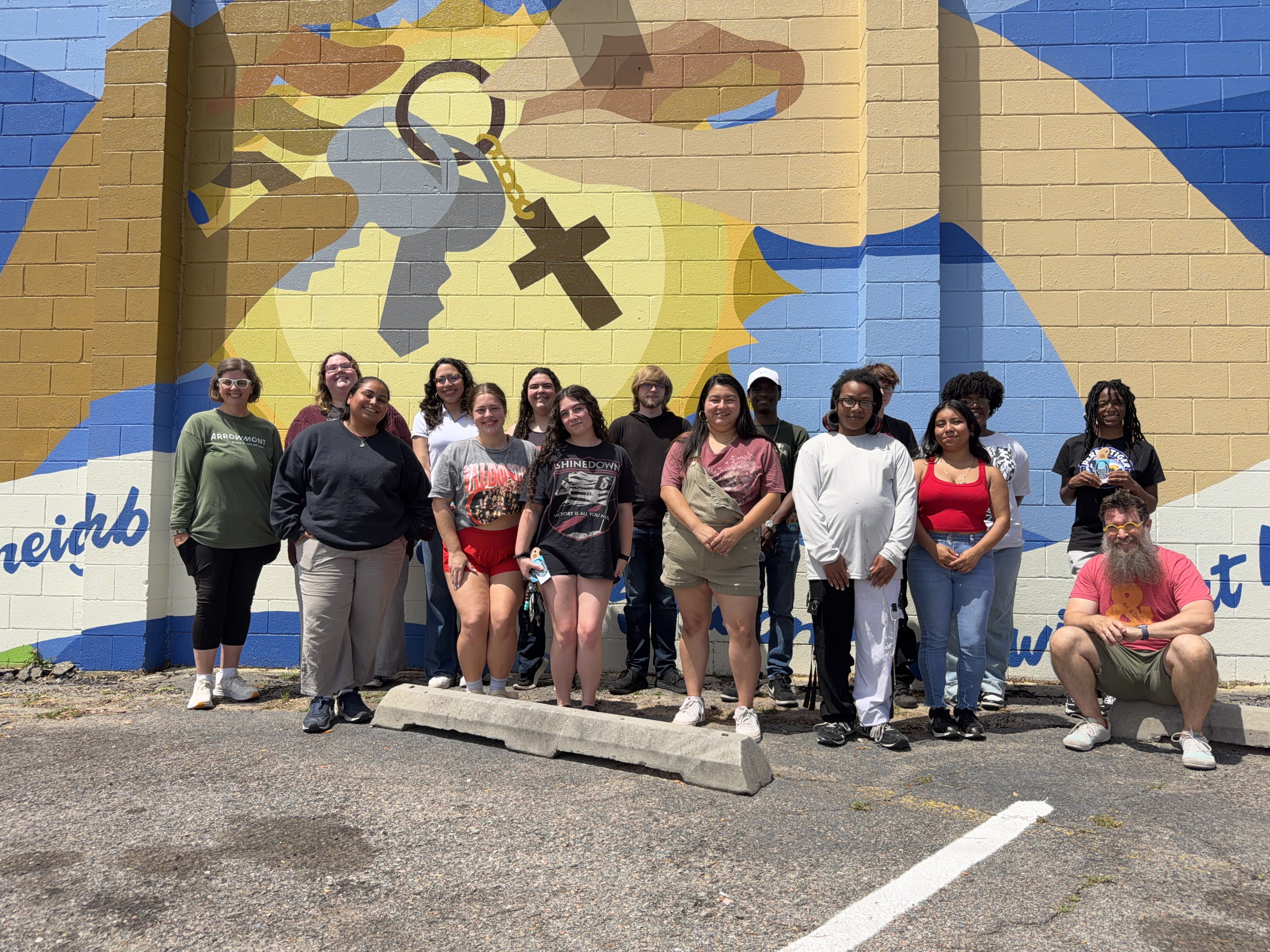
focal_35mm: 24
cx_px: 635
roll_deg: -0.1
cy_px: 476
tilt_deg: +2.9
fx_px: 881
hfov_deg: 71.6
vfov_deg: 56.8
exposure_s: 1/5714
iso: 80
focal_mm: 6.76
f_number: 1.78
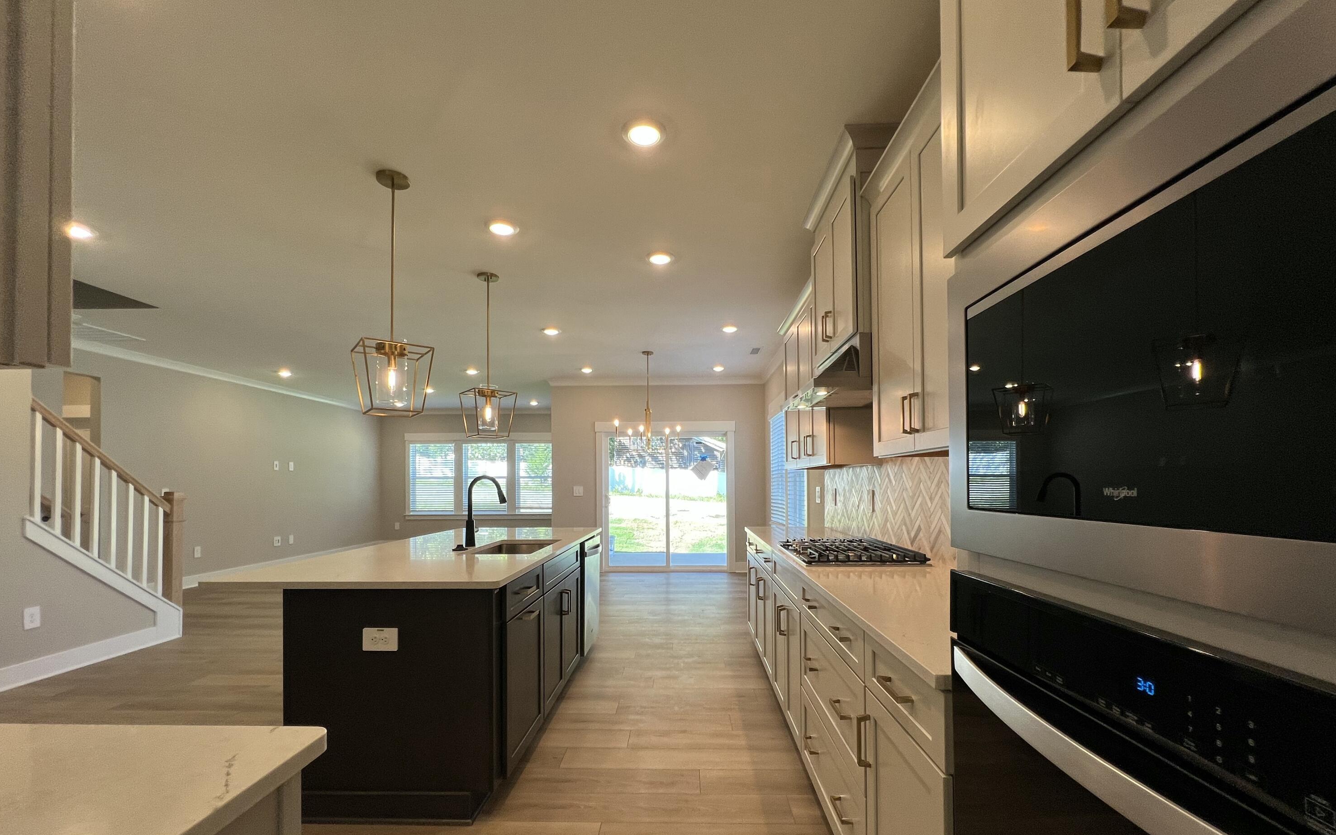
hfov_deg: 105.3
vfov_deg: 78.1
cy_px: 480
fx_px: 510
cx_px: 675
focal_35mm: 14
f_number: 1.8
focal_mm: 1.57
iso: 80
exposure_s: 1/120
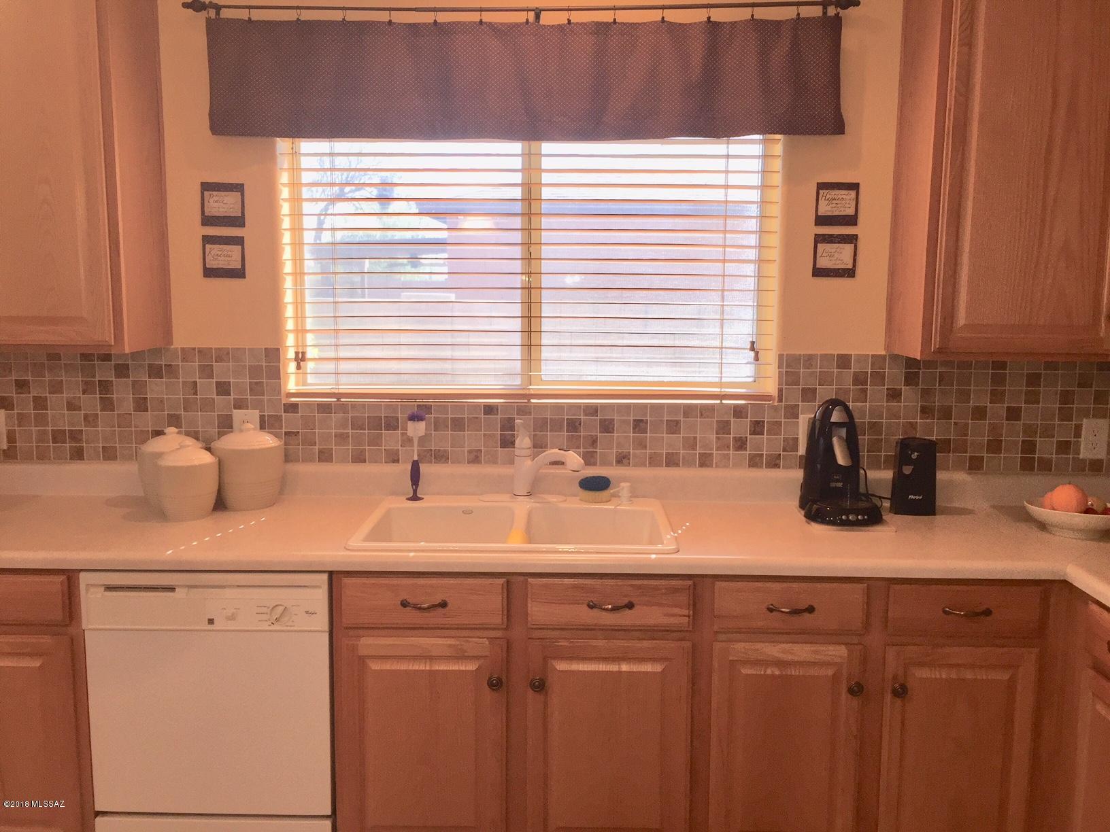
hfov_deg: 61.7
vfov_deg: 48.2
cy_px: 416
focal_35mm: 29
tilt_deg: -7.0
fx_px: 930
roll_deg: -0.9
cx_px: 555
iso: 40
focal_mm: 4.15
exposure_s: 1/60
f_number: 2.2
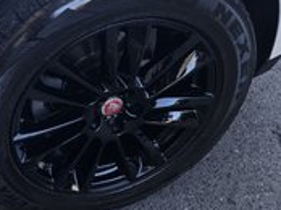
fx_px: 430
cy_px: 29
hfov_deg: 33.9
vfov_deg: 26.7
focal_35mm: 53
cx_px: 18
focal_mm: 5.4
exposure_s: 1/180
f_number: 1.8
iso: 64
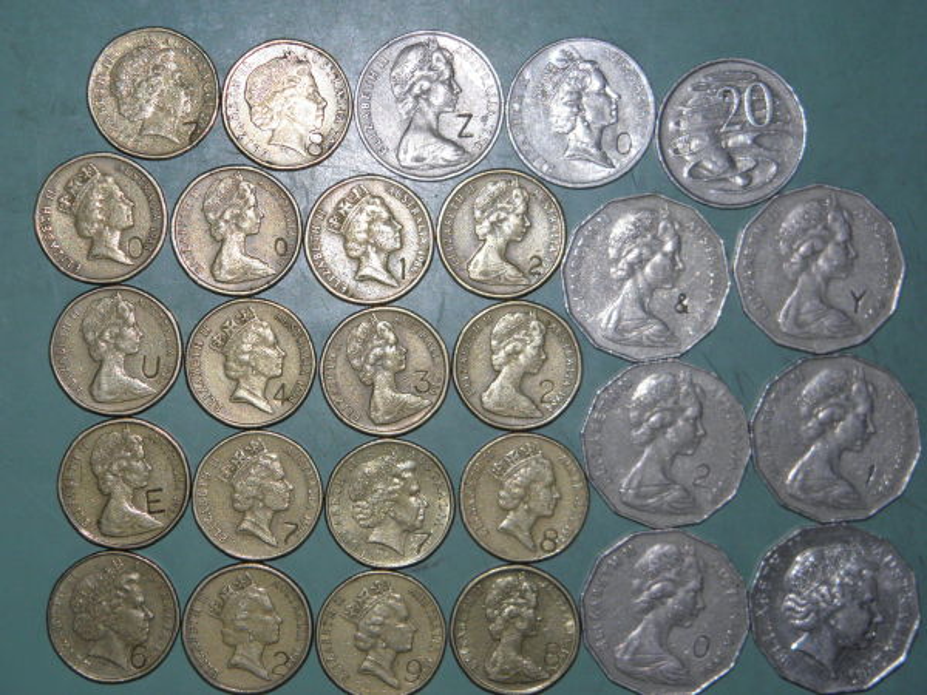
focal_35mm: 106
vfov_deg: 14.0
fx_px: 2839
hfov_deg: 18.5
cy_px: 348
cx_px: 464
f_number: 4.7
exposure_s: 1/160
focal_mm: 19
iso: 100
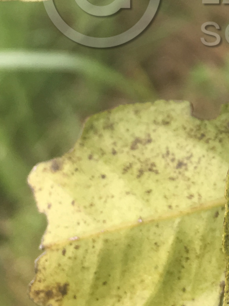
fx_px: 997
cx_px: 316
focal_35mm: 113
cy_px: -9
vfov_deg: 17.0
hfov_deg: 12.6
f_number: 2.2
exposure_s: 1/208
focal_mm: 4.15
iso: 25
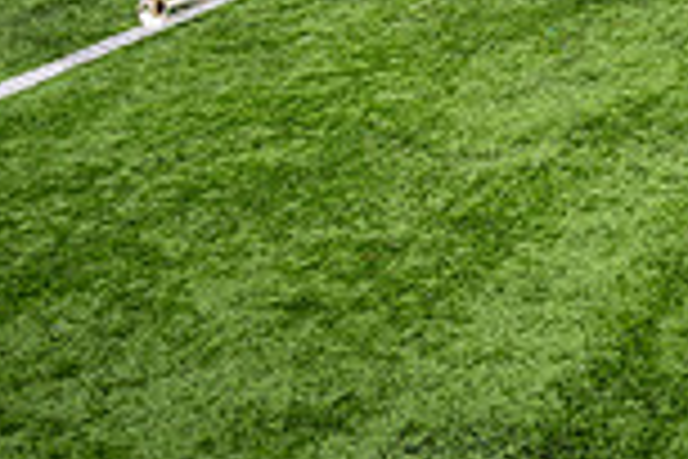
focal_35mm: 91
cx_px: 800
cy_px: -398
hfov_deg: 21.0
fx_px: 1739
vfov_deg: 13.3
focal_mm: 24
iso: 100
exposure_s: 1/500
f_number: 2.8
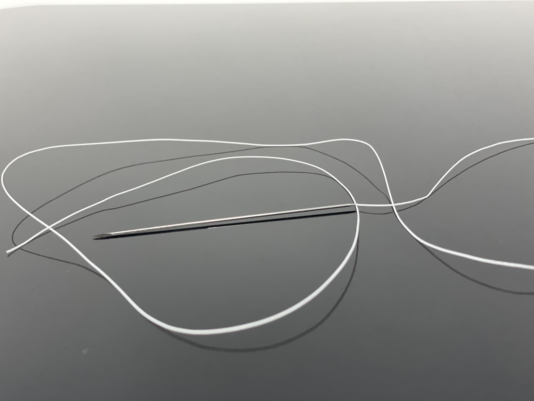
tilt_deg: -22.7
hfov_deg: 36.8
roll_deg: +2.7
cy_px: 200
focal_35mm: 52
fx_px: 802
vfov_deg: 28.0
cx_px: 267
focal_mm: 6
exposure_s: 1/122
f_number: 2
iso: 100
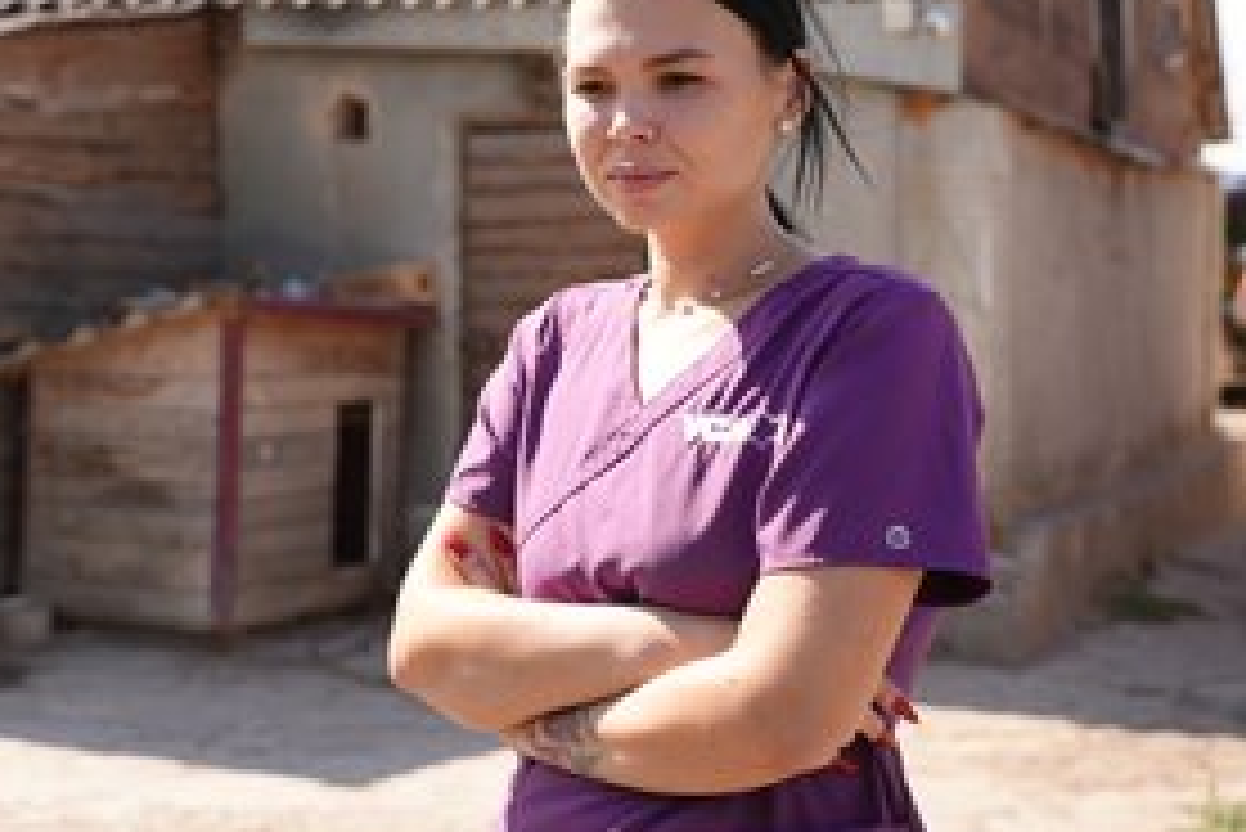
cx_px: 463
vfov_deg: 20.9
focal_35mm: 65
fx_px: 2251
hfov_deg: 30.8
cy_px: 281
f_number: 4.5
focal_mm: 45
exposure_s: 1/320
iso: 80
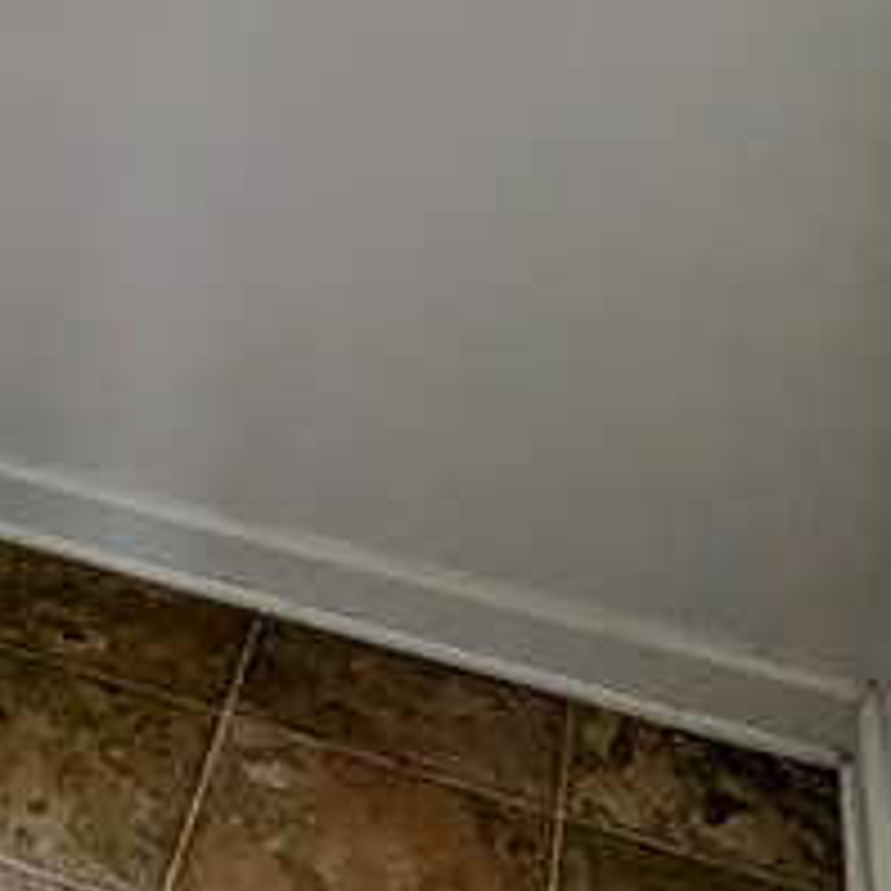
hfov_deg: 19.9
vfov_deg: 22.0
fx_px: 2126
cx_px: -511
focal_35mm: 73
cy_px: -155
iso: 62
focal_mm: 2.35
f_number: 2.2
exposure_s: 1/41
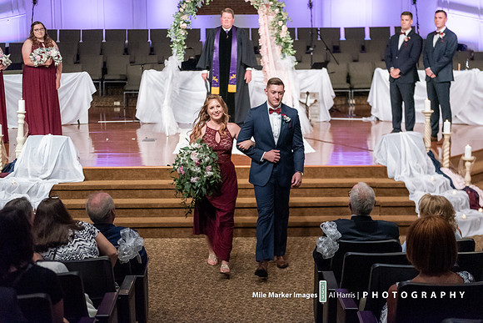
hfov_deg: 28.8
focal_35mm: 70
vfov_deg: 19.5
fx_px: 939
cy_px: 162
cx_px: 242
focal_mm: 70
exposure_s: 1/640
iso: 6400
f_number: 2.8
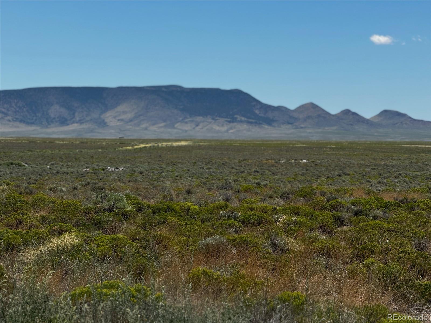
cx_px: 216
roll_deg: +0.5
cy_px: 162
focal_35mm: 120
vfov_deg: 12.3
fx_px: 1494
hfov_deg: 16.4
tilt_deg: -1.1
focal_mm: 15.66
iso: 50
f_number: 2.8
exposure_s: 1/1650
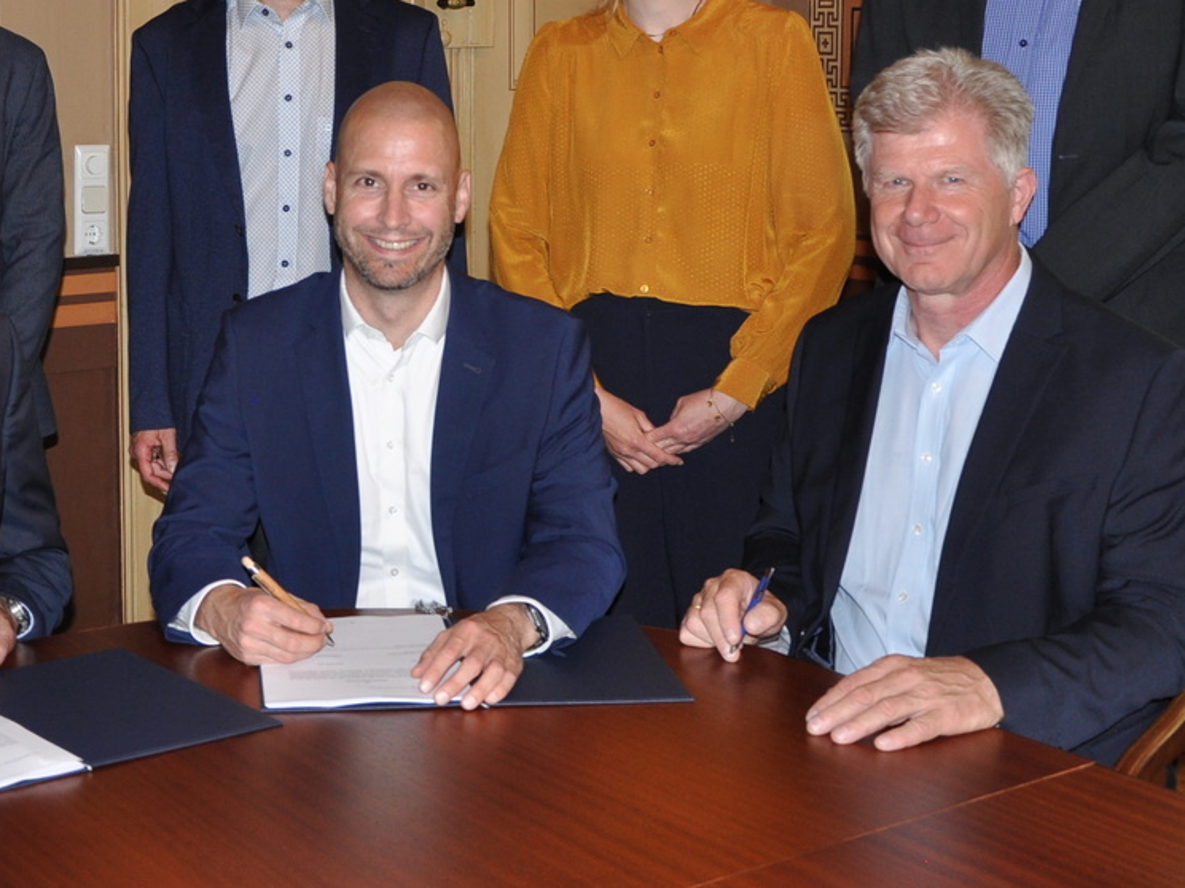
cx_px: 346
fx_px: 2087
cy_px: 243
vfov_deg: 23.8
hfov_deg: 31.3
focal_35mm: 61
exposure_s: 1/60
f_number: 3.8
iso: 400
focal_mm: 21
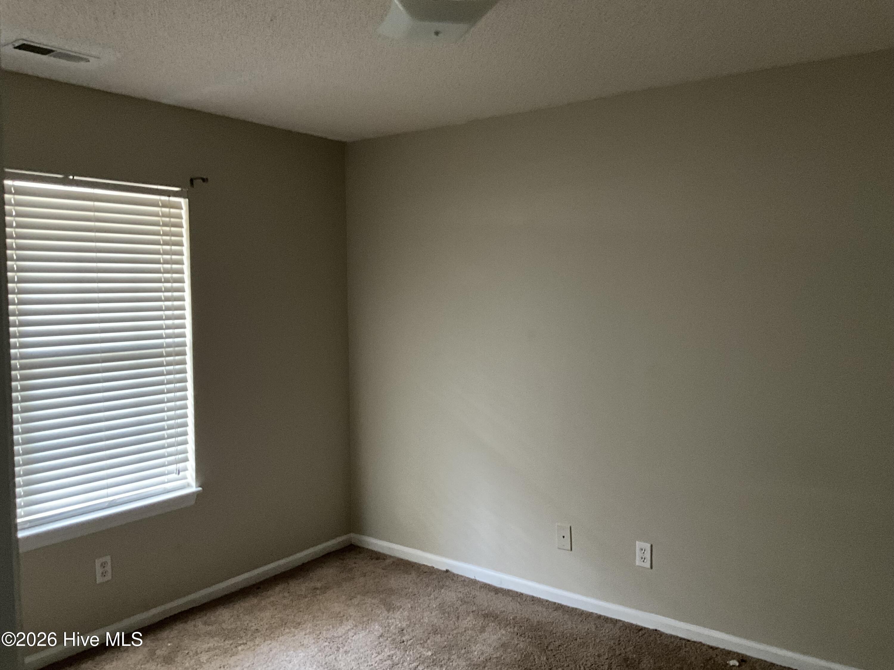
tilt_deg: -3.7
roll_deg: +0.3
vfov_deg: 48.2
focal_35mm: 29
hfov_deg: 61.7
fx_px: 749
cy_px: 335
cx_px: 447
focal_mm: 3
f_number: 1.8
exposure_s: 1/30
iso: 320
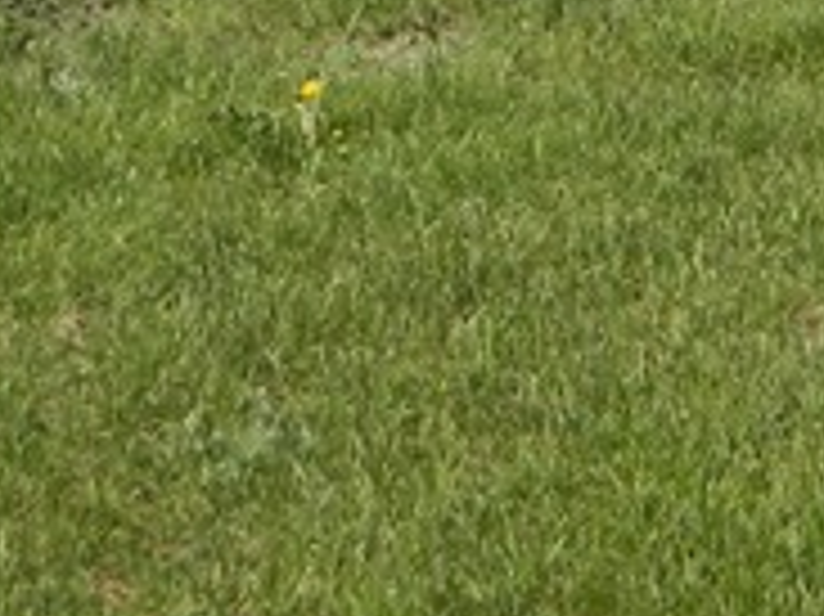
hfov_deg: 13.8
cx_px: 950
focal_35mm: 140
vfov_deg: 9.5
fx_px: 3330
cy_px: -827
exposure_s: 1/160
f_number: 8.7
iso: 80
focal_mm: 4.5
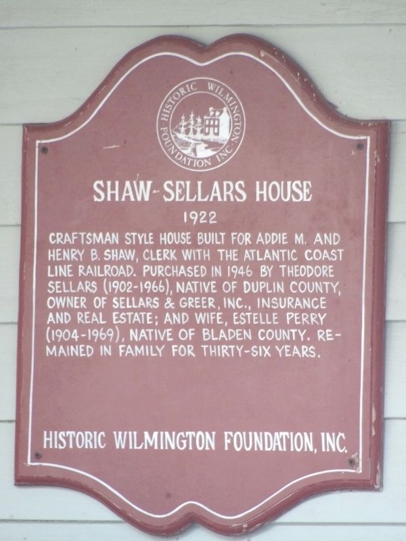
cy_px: 270
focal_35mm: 848
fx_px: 13261
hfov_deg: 1.8
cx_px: 203
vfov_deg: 2.3
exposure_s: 1/26
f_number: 4.8
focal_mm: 152.1
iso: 800
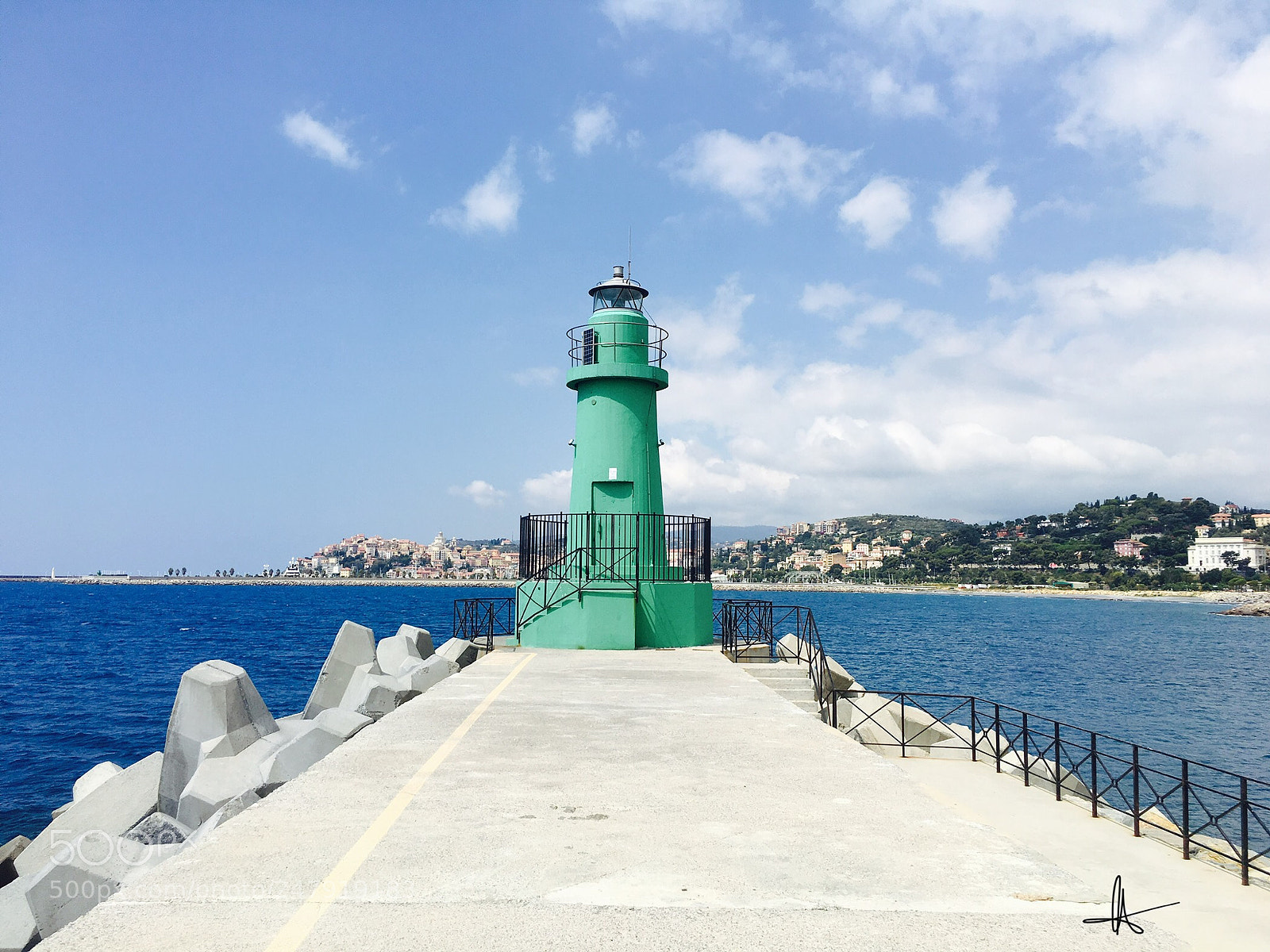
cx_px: 635
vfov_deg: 48.2
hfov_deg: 61.7
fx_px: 1064
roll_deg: -0.8
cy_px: 476
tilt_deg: +7.0
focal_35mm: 29
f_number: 2.2
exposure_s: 1/2747
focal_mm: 4.15
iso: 25
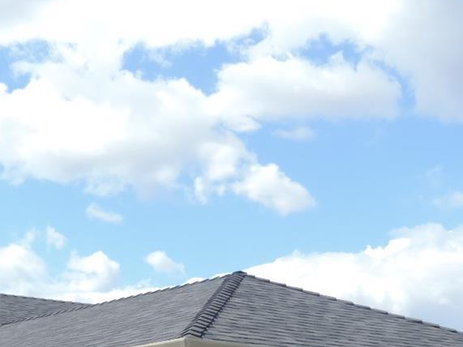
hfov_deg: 20.7
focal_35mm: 92
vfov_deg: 15.3
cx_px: 18
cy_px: 448
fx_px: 1230
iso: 250
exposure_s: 1/2000
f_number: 3.3
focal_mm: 6.2
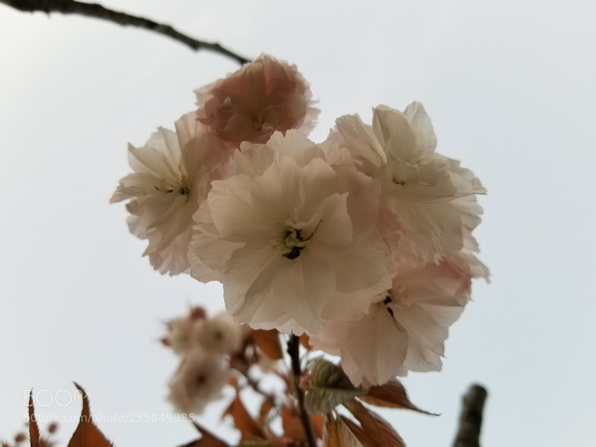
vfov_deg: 53.1
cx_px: 298
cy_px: 224
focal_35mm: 26
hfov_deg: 67.3
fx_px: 448
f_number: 1.7
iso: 80
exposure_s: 1/100
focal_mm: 4.25
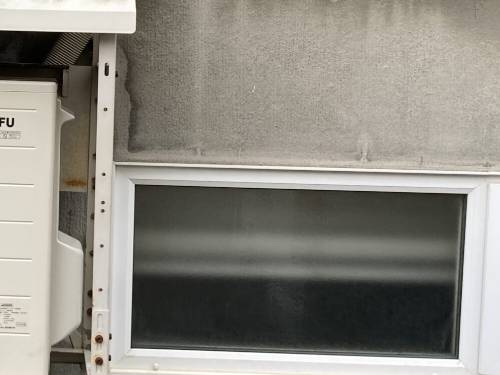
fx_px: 1040
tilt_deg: -5.4
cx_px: 31
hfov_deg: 26.0
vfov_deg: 20.4
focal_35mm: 72
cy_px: 130
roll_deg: -2.0
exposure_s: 1/121
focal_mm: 3.99
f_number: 1.8
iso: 50
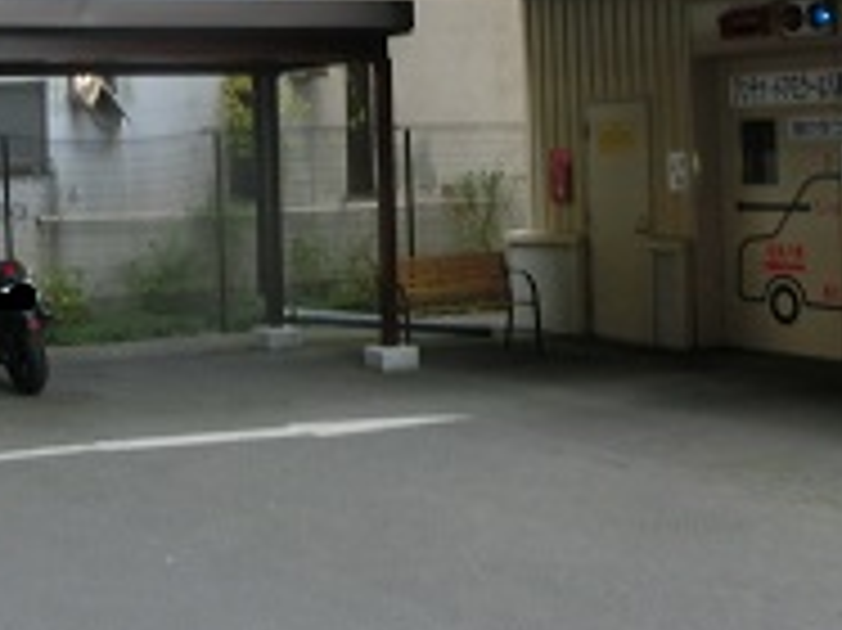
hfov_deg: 26.7
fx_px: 1750
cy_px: 86
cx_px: 203
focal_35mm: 72
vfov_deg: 20.1
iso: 100
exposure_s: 1/125
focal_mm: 4.24
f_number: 3
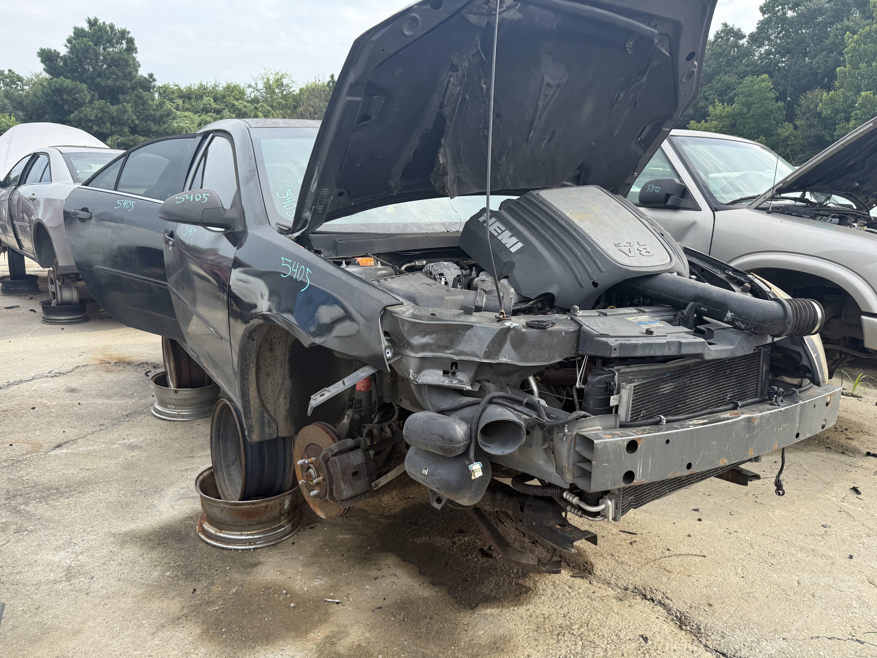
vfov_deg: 56.8
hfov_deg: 71.6
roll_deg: -3.4
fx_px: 608
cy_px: 329
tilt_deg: -11.0
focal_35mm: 24
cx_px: 438
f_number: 1.78
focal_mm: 6.76
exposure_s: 1/1337
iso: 100
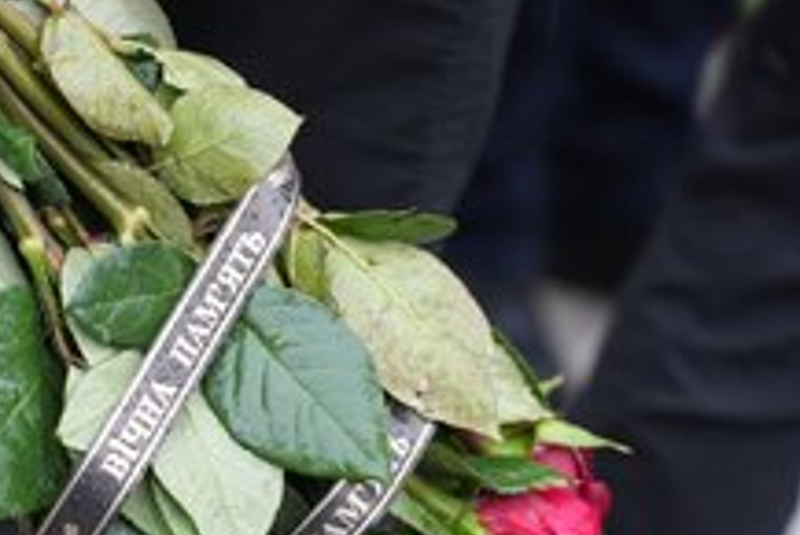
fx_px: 3069
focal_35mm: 138
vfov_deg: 9.9
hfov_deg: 14.8
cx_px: 151
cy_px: 456
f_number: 4
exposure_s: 1/160
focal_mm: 75
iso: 800
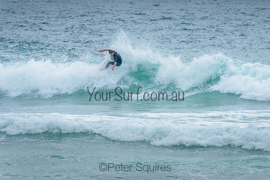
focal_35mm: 490
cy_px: 73
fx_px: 3677
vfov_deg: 2.8
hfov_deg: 4.2
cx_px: 143
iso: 500
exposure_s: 1/1600
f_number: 8
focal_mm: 400
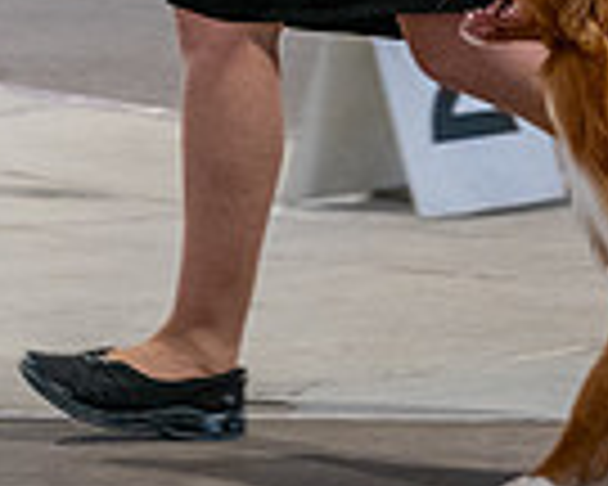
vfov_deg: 3.2
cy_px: -58
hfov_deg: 4.0
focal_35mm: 485
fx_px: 8727
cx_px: 741
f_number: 3.5
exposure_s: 1/250
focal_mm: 103
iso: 6400
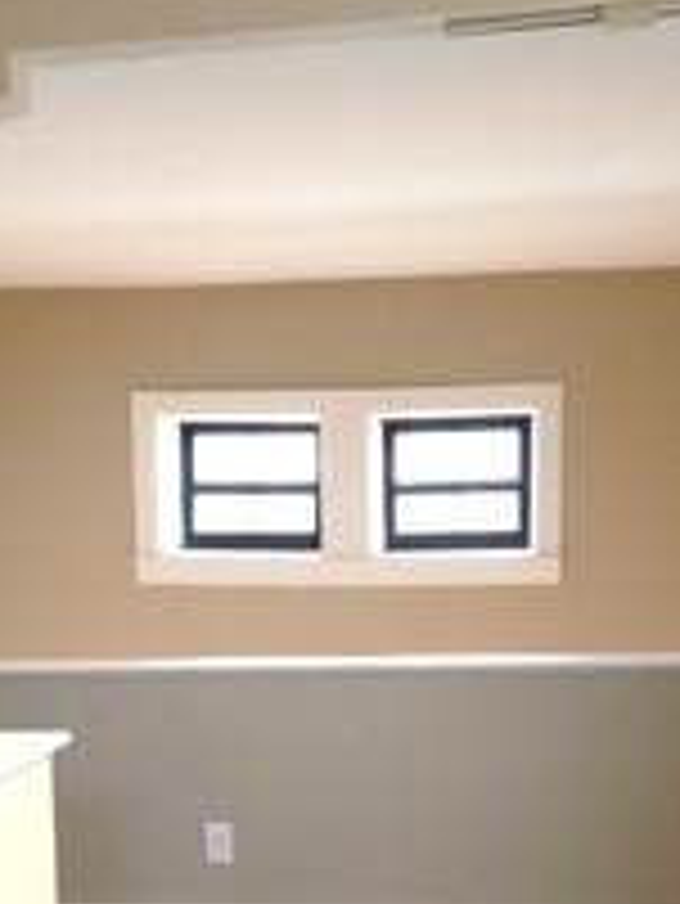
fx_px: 1648
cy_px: 688
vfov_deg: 30.2
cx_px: 270
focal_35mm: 63
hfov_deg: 23.3
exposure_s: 1/20
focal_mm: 4.13
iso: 125
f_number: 2.4
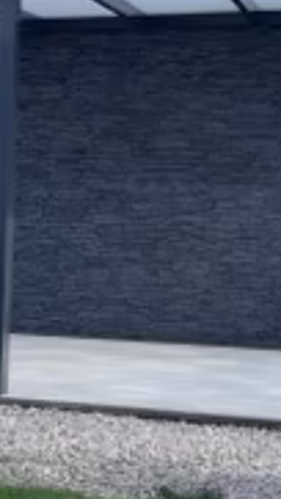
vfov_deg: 28.2
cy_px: 234
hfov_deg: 16.0
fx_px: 992
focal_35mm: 75
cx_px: 58
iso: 50
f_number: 2.2
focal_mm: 3.83
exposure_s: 1/267
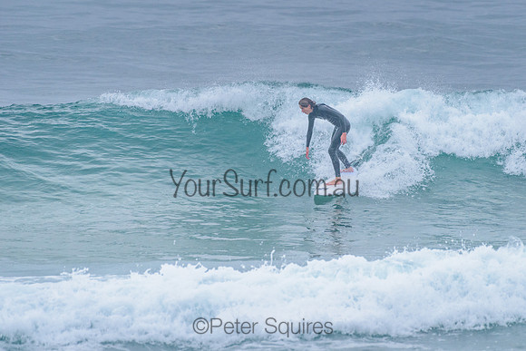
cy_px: 144
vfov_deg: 2.2
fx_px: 8956
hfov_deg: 3.4
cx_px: 310
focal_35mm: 613
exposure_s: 1/2000
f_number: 5.6
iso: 1600
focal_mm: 500
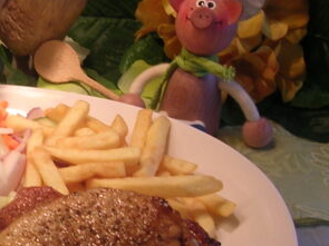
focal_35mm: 99
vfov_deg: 14.9
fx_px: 941
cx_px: 17
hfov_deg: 19.4
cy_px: 118
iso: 100
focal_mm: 5.8
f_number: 2.8
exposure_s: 1/32
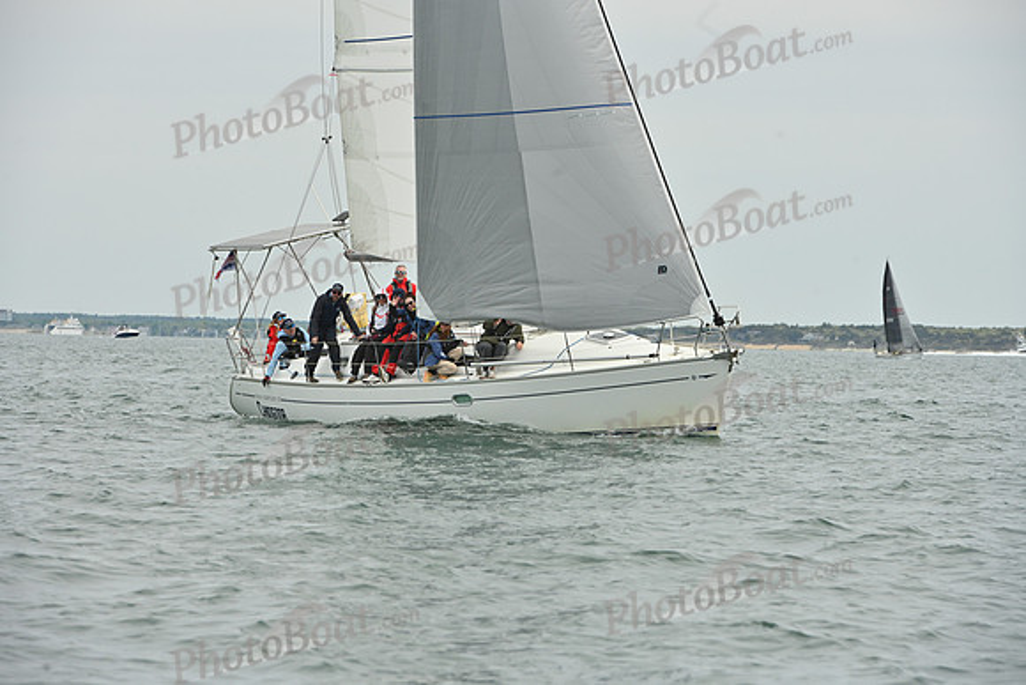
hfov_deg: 10.3
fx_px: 5701
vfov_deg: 6.9
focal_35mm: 200
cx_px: 513
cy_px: 342
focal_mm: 200
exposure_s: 1/1000
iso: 320
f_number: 10
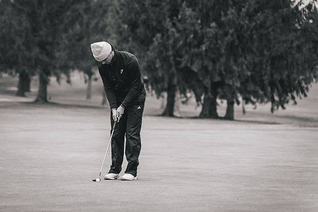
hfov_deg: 15.0
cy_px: 100
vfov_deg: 10.0
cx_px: 137
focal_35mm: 137
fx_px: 1207
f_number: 2.8
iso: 640
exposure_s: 1/3200
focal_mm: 106
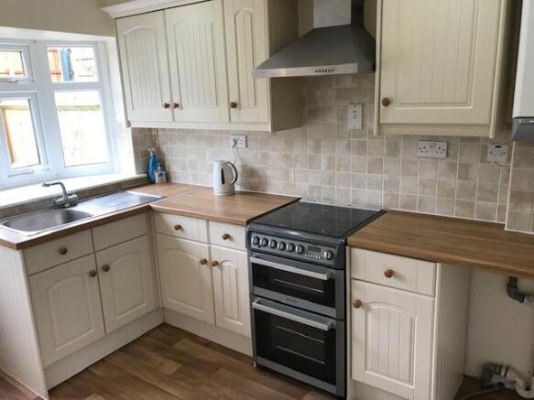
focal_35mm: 28
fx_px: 432
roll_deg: +3.2
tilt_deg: -13.9
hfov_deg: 63.5
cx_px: 267
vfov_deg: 49.7
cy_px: 200
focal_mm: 3.99
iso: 25
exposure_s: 1/33
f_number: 1.8
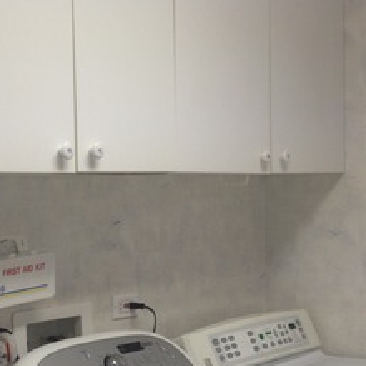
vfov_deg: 20.3
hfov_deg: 20.4
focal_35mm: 85
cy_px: 255
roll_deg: +1.1
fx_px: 1017
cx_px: 138
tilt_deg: -3.6
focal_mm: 4.12
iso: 50
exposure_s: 1/25
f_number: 2.4
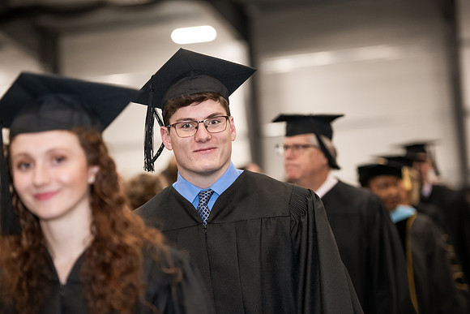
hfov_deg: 16.8
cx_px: 235
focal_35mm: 122
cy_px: 157
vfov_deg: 11.2
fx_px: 1593
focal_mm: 122
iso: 2000
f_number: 3.2
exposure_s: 1/200
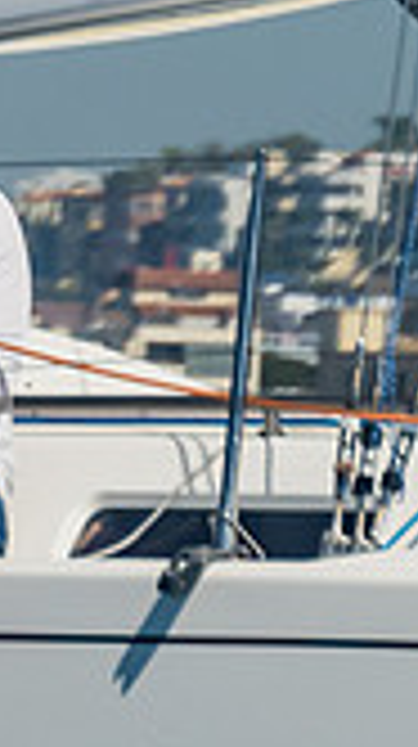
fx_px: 23955
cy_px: -173
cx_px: -1083
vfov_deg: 1.8
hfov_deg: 1.0
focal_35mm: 1212
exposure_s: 1/640
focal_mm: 155
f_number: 6.3
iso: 160
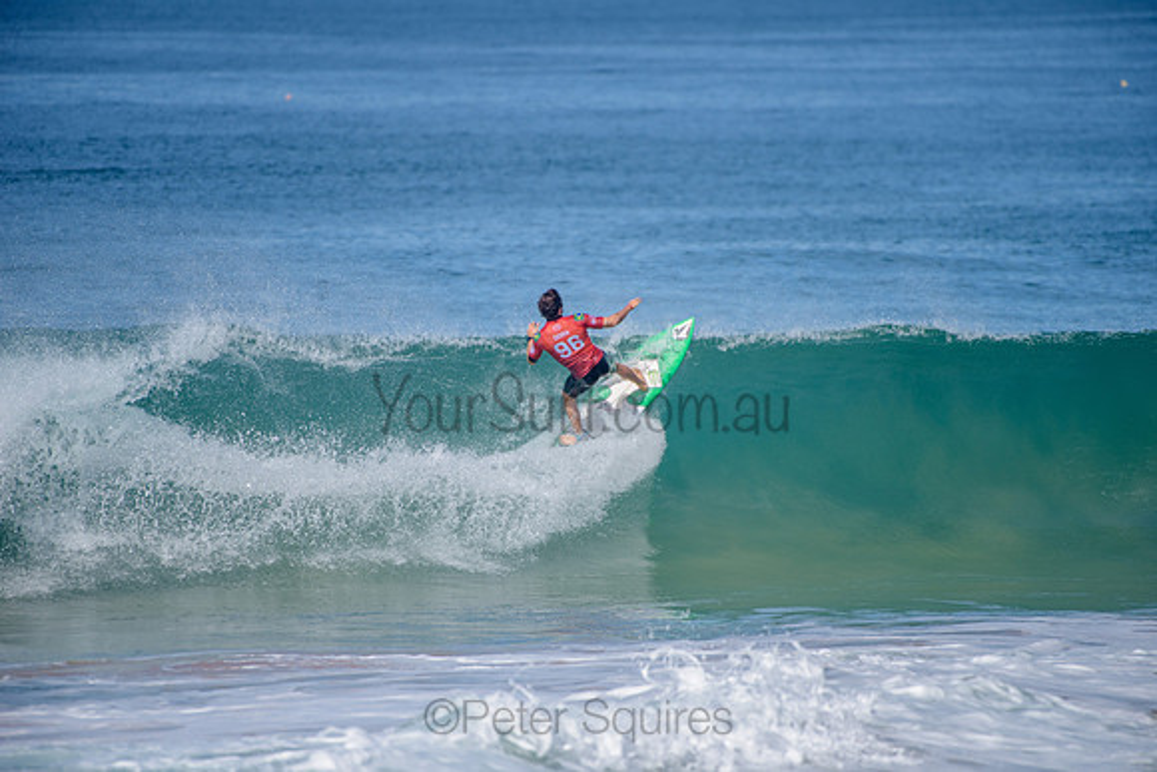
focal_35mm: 500
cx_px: 578
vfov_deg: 2.8
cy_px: 386
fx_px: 16072
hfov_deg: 4.1
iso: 160
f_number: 5.6
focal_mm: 500
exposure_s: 1/2000
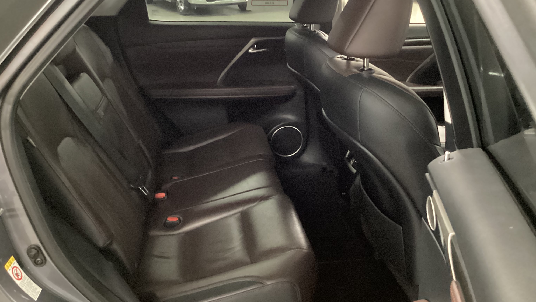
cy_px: 157
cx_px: 253
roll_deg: +2.1
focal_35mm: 36
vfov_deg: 32.8
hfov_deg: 55.3
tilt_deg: -24.2
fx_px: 512
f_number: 2.4
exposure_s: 1/15
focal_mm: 3.3
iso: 640
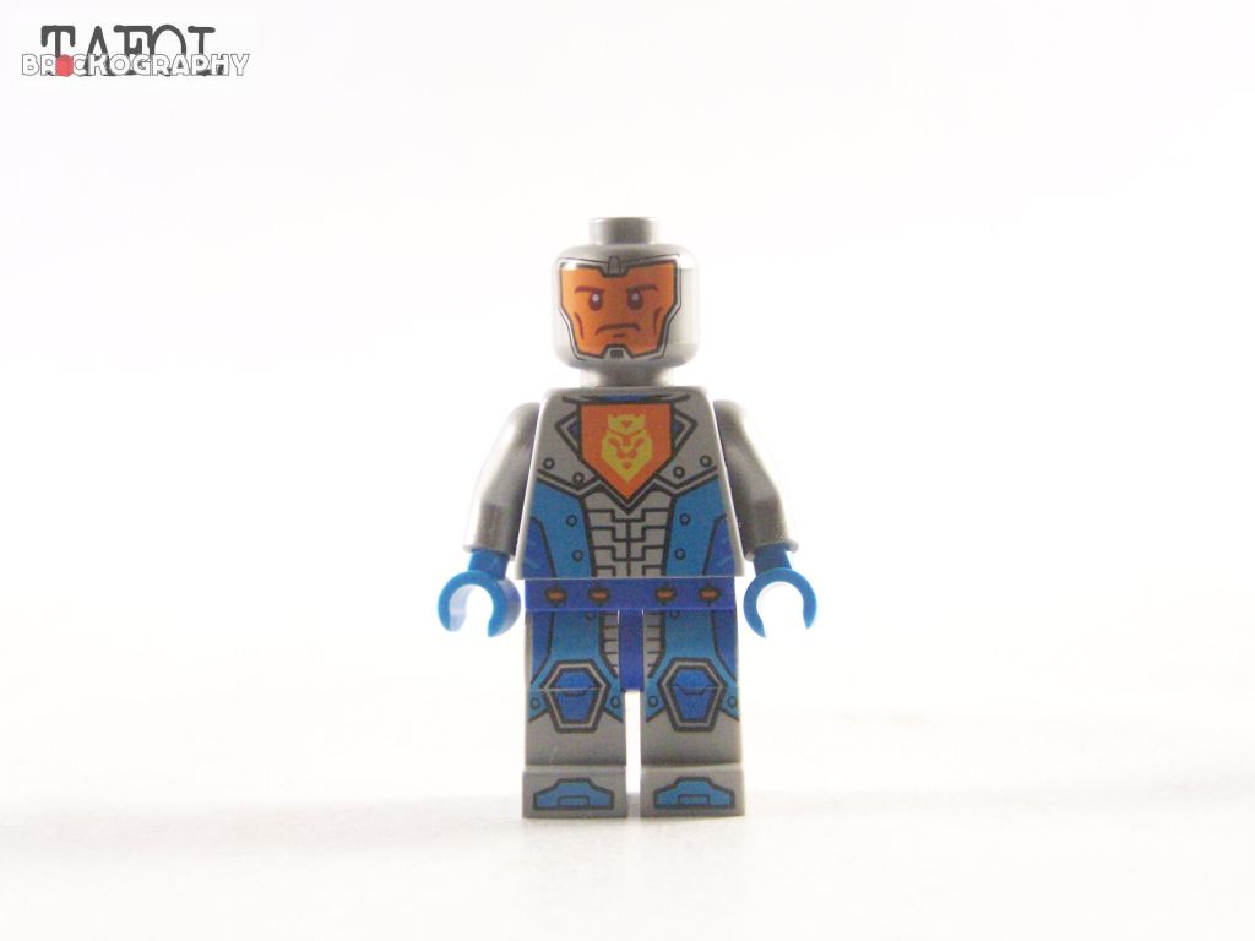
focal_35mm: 64
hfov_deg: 30.3
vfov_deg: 22.9
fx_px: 2320
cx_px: 628
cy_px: 470
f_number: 3.2
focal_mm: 10.7
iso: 400
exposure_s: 1/60
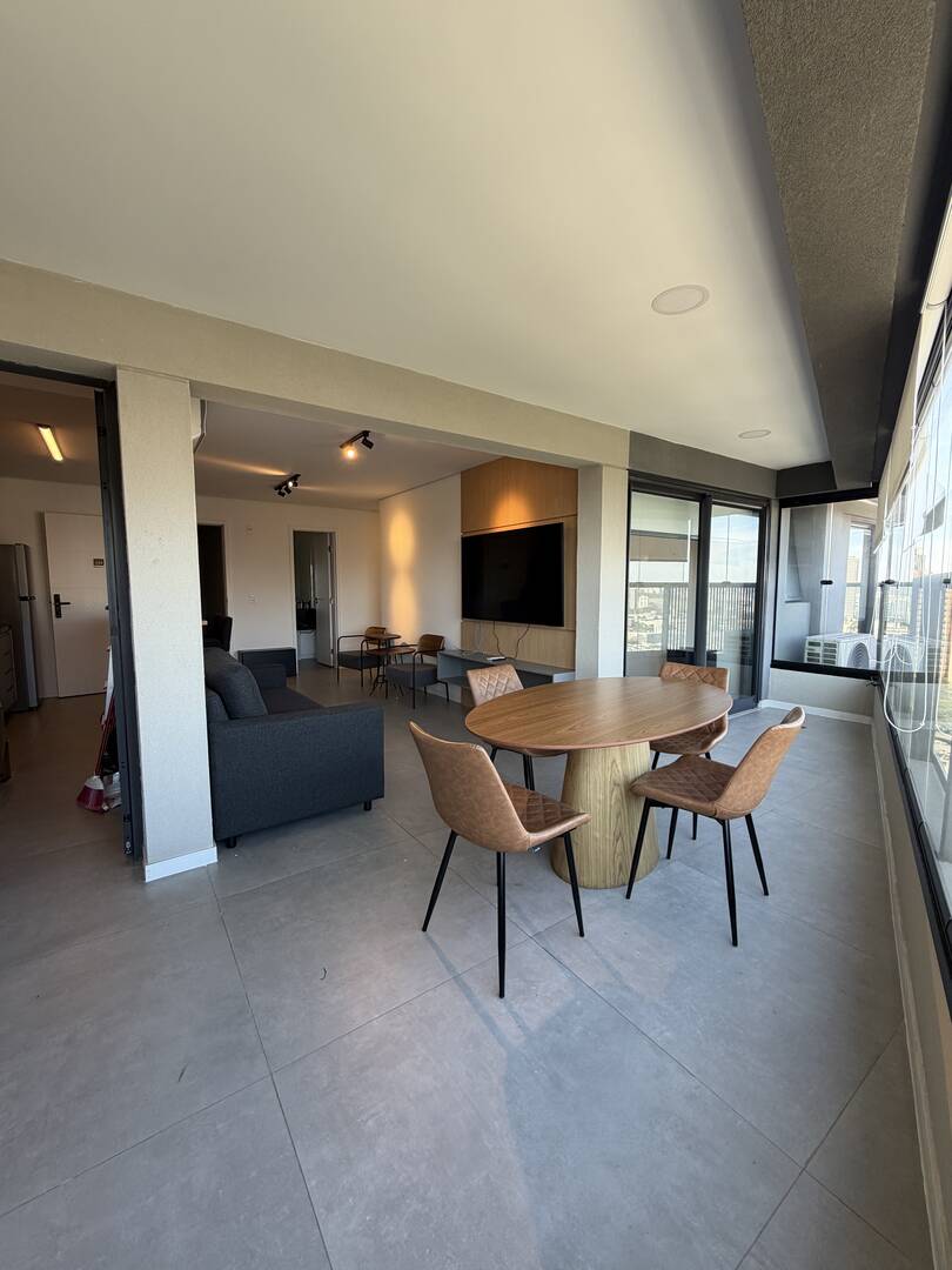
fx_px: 513
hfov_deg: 85.7
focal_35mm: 14
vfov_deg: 102.1
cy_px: 635
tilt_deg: -4.0
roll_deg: +0.3
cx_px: 476
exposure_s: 1/121
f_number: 2.2
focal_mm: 2.22
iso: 80
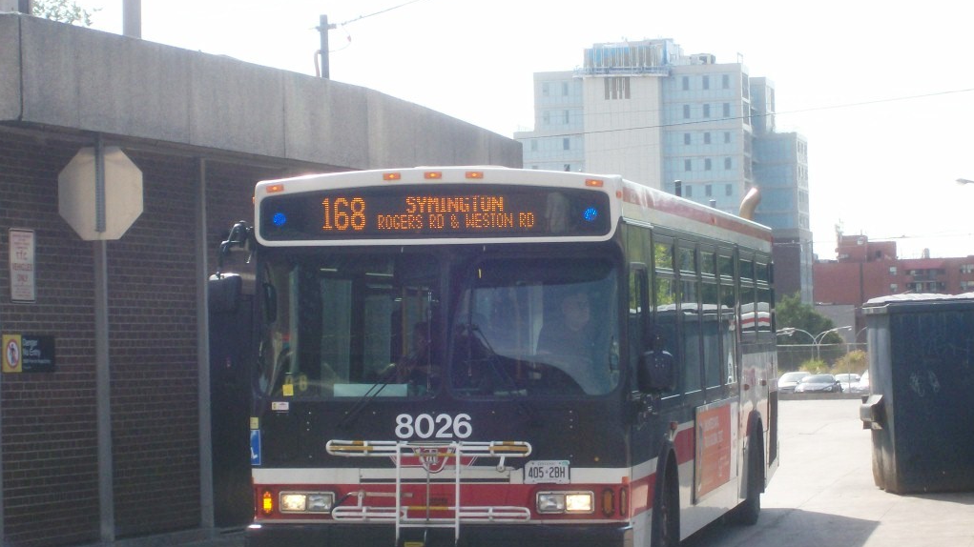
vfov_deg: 10.3
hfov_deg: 18.2
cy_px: 324
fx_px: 3047
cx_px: 487
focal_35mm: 118
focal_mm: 18
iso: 80
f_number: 4.8
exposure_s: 1/296
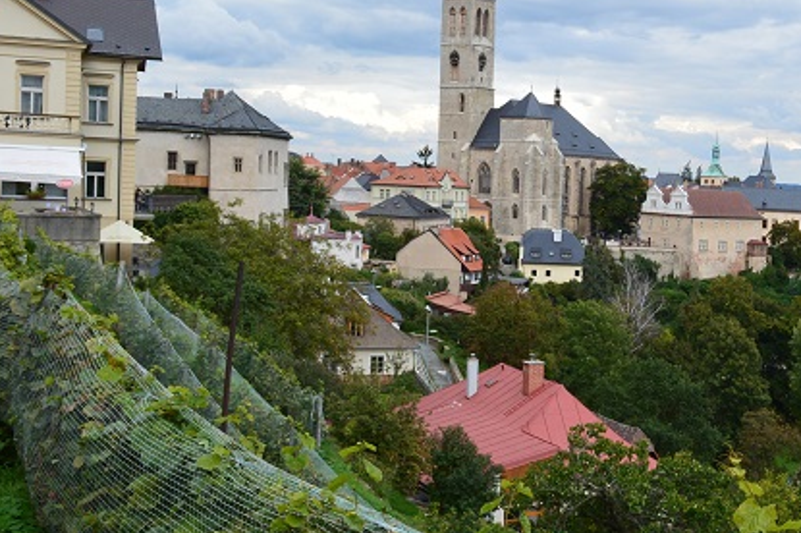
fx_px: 1156
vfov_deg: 25.9
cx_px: 722
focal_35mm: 52
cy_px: 279
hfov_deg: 35.9
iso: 400
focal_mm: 18
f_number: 10
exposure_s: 1/250
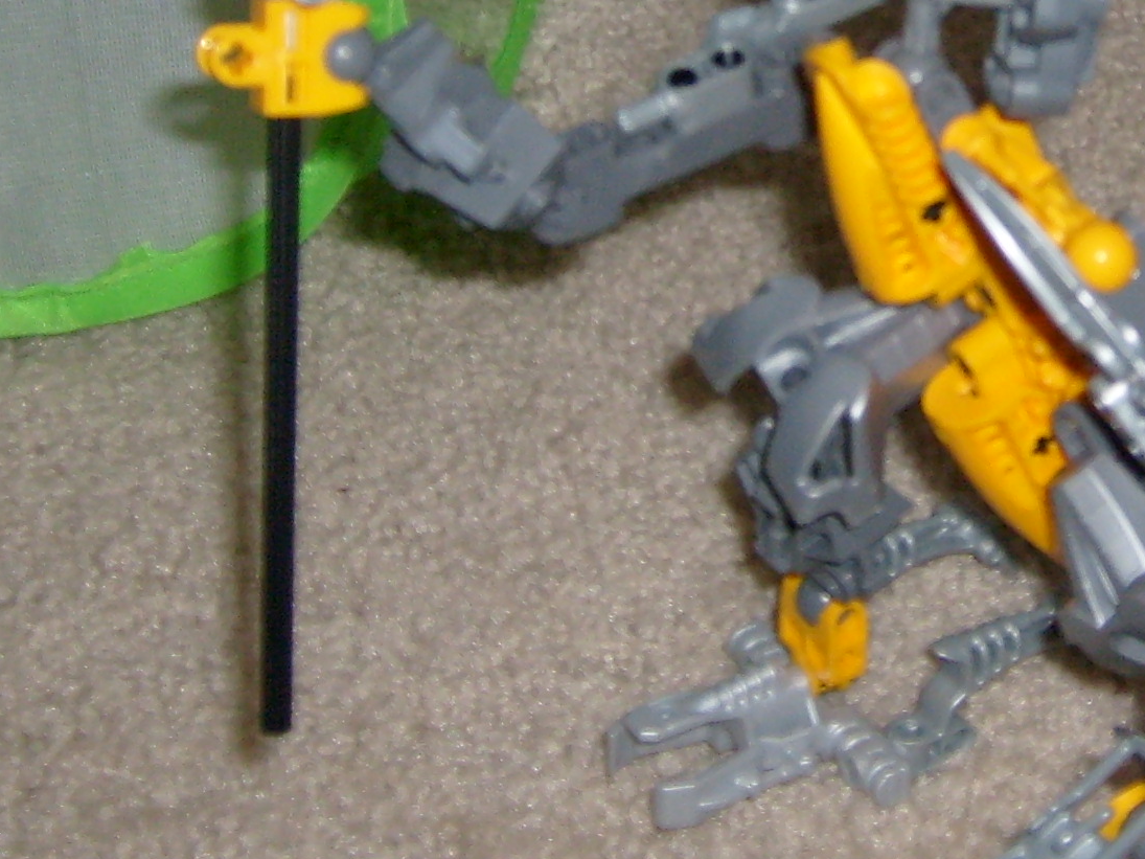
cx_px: 918
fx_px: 2977
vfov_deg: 16.3
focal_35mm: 90
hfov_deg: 21.5
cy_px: 184
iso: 100
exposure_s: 1/45
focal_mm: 5.8
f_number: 2.8
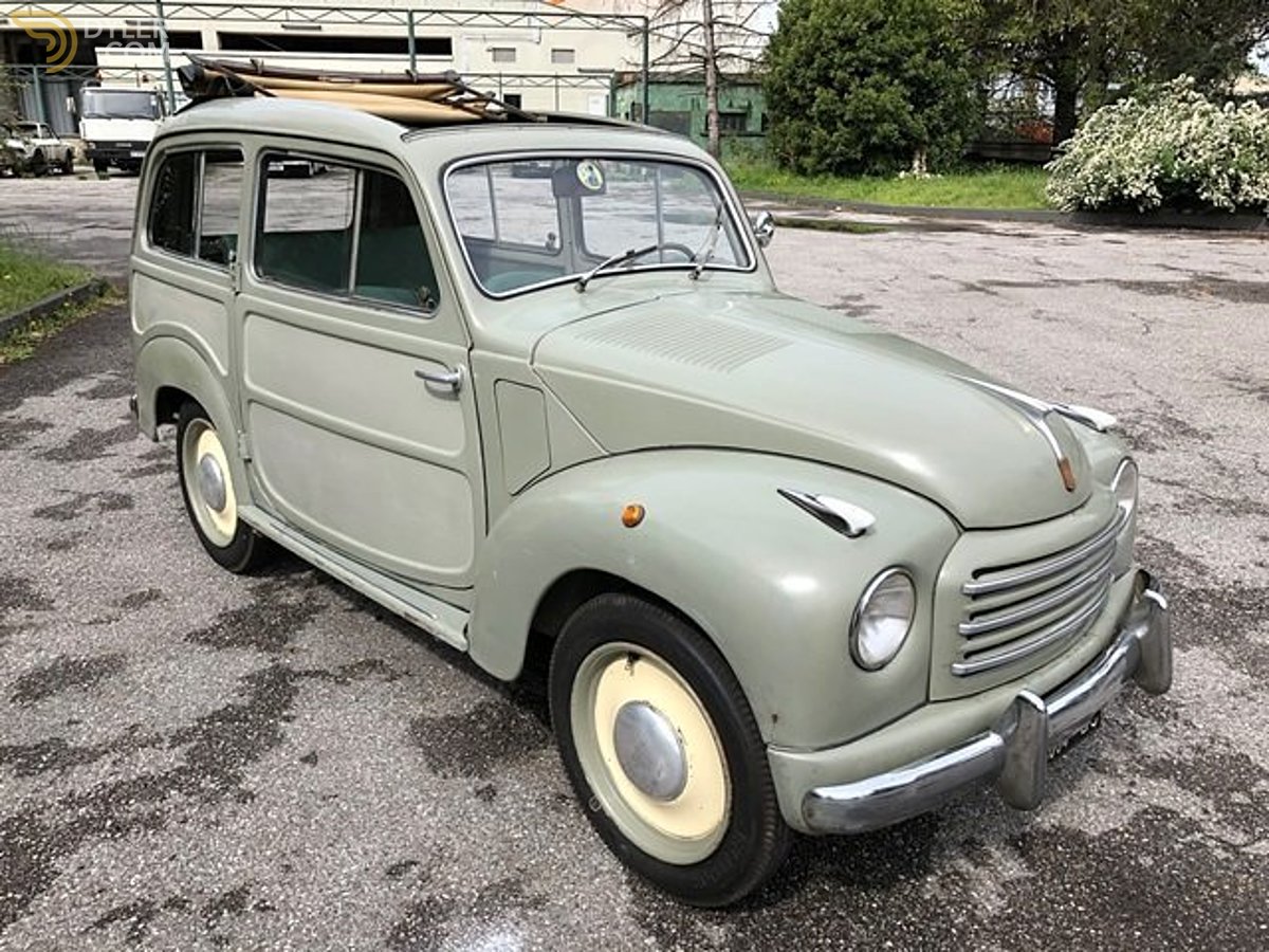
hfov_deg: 63.4
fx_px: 1026
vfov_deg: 49.7
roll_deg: +0.0
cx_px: 634
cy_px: 476
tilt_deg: -19.0
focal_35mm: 28
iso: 20
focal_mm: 4
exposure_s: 1/1499
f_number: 1.8
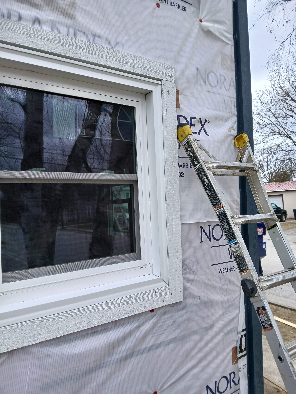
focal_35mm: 26
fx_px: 296
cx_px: 148
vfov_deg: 67.3
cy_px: 197
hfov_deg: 53.1
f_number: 1.8
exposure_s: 1/247
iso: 20
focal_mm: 3.98
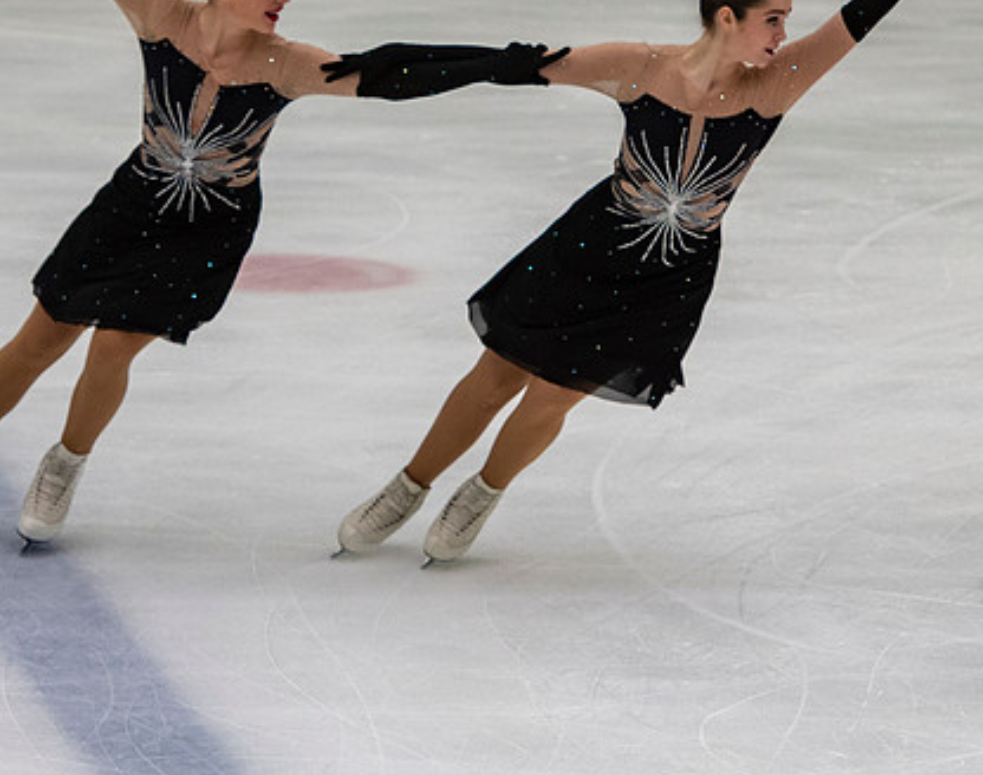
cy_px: 124
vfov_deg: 3.8
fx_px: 11746
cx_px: 634
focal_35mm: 406
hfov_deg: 4.8
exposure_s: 1/500
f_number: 4
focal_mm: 130
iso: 720
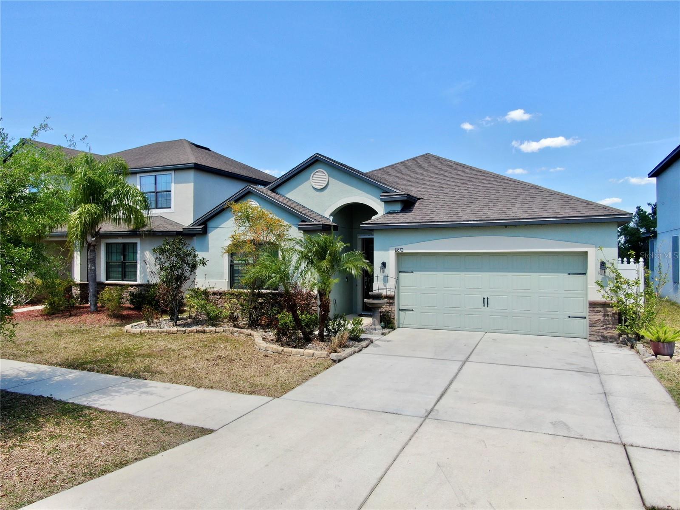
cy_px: 255
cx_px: 340
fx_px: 471
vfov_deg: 56.8
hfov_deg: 71.6
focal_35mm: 24
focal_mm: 4.39
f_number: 2.8
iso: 100
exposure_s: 1/1000
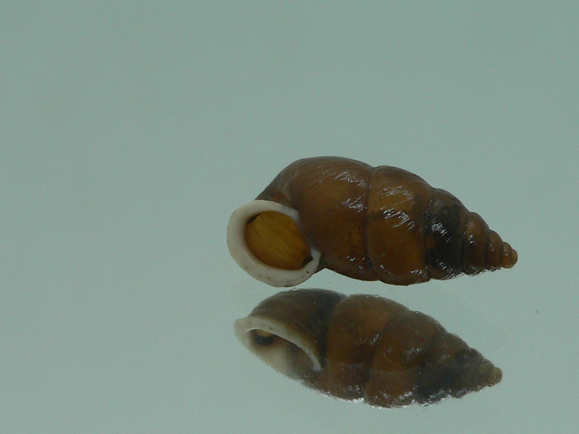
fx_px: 987
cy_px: 269
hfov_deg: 32.5
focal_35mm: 59
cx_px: 368
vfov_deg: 24.8
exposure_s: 1/60
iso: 80
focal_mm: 4.6
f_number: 2.8
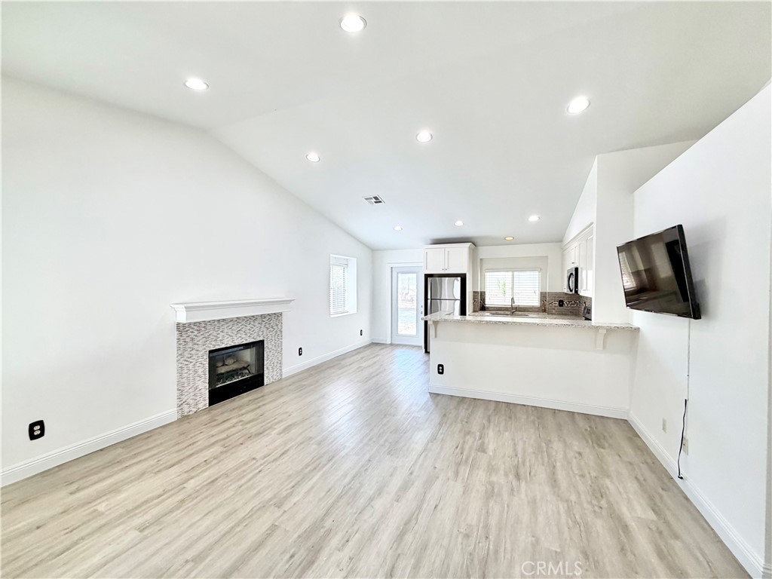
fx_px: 312
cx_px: 386
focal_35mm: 14
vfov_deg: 85.7
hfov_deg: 102.1
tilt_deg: -1.5
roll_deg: +0.0
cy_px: 290
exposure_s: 1/120
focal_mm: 2.22
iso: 125
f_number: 2.2
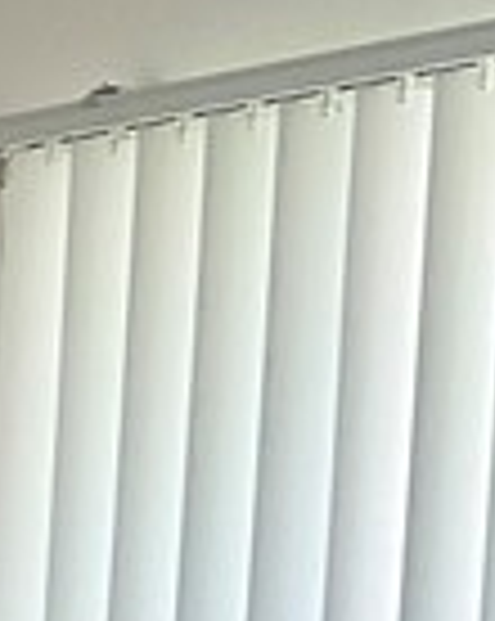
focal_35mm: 174
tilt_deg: -7.4
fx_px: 3193
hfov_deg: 7.9
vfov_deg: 10.4
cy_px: 1174
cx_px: -864
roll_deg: -1.0
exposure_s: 1/121
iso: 200
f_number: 1.78
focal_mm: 6.86
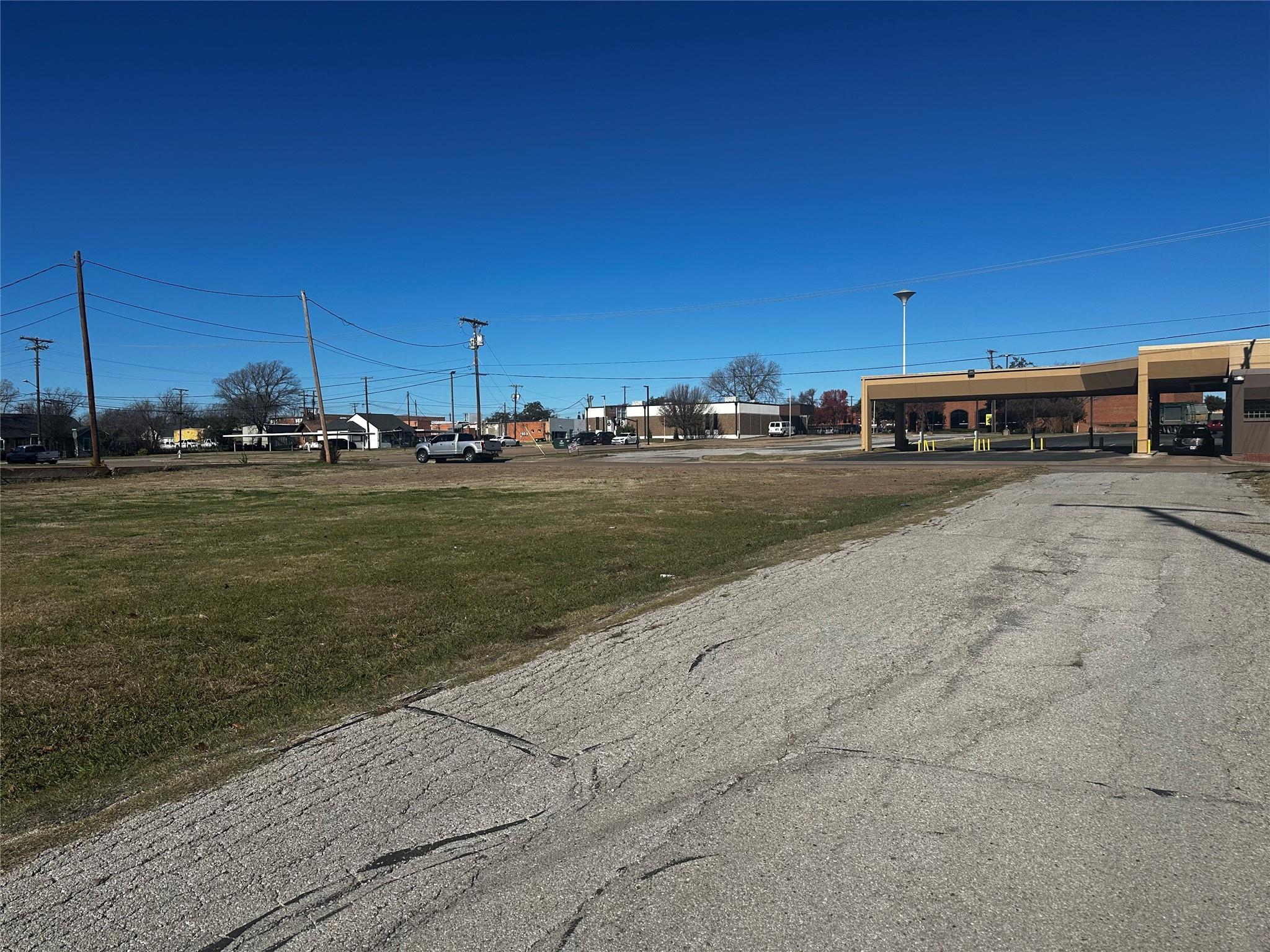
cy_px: 476
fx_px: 881
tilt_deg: -1.3
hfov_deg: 71.6
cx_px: 635
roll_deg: +1.3
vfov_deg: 56.8
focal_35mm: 24
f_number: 1.78
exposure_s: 1/9709
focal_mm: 6.86
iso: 80
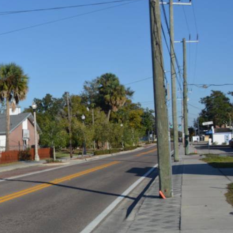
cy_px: 123
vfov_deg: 27.3
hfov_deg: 26.1
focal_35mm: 63
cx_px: 9
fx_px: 480
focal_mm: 24
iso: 100
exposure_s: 1/320
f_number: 9
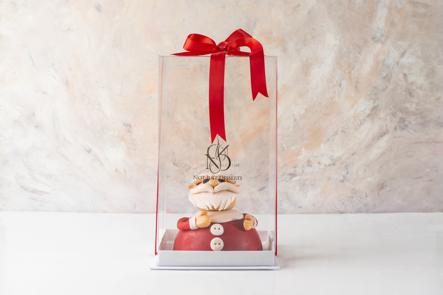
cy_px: 148
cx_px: 222
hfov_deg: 28.8
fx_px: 862
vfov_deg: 19.5
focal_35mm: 70
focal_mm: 70
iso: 100
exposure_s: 1/125
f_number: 9
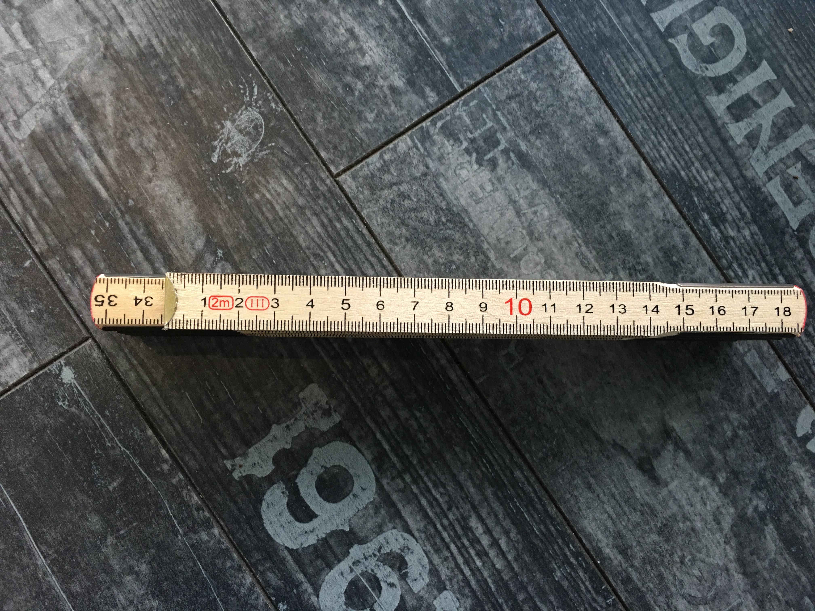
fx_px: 683
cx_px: 408
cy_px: 306
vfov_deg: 48.2
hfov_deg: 61.7
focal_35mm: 29
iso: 80
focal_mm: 4.15
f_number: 2.2
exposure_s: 1/17
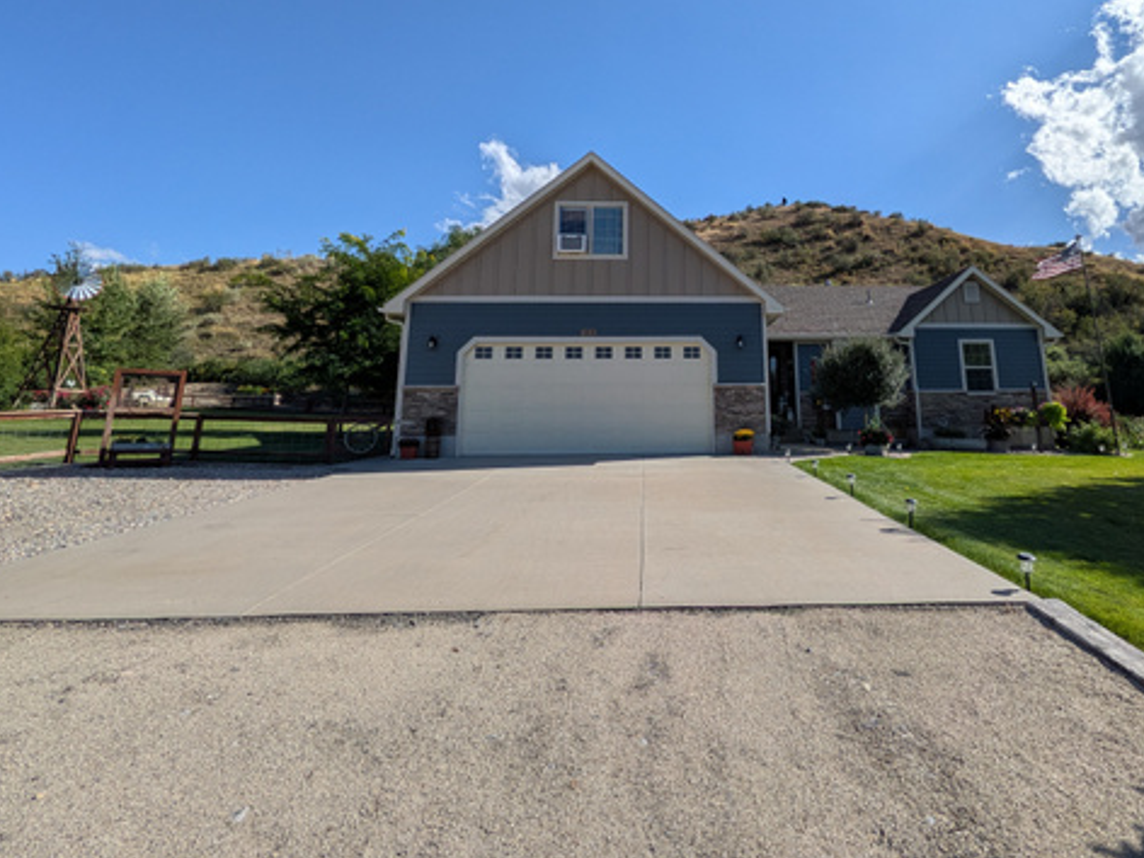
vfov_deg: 66.9
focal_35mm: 19
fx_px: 628
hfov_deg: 83.7
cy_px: 288
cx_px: 683
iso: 53
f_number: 2.2
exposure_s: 1/3559
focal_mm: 1.85
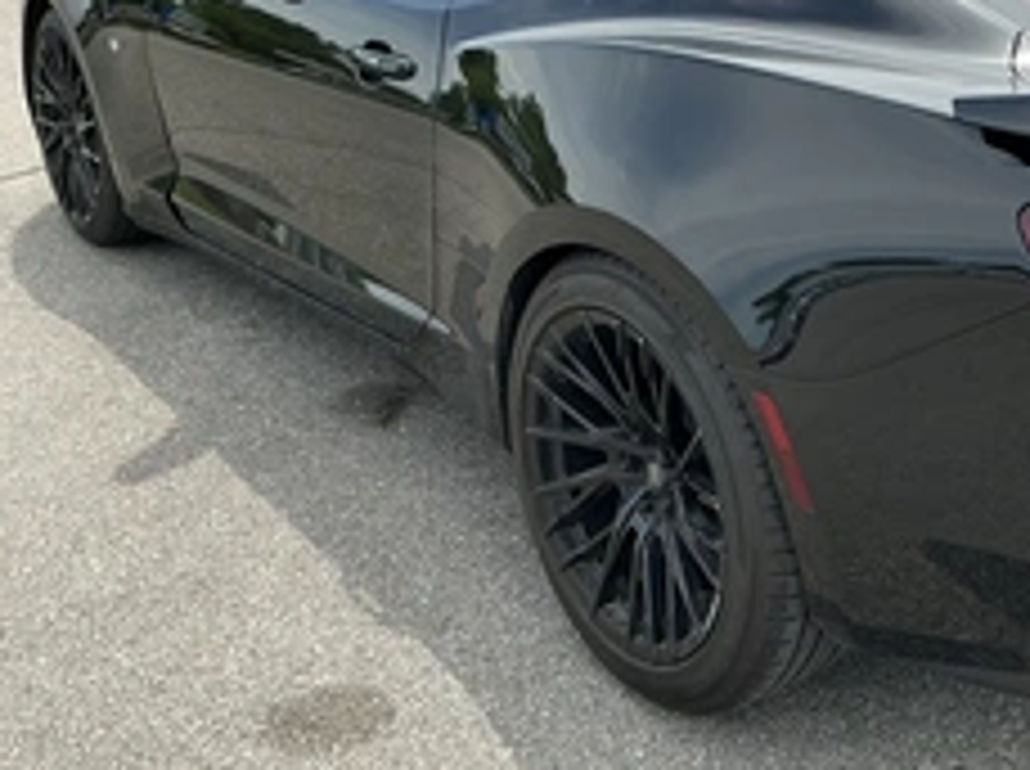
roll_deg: -0.4
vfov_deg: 29.3
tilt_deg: -17.5
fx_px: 1456
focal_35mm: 49
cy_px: 239
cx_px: 873
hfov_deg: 37.1
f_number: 1.8
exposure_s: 1/759
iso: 25
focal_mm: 3
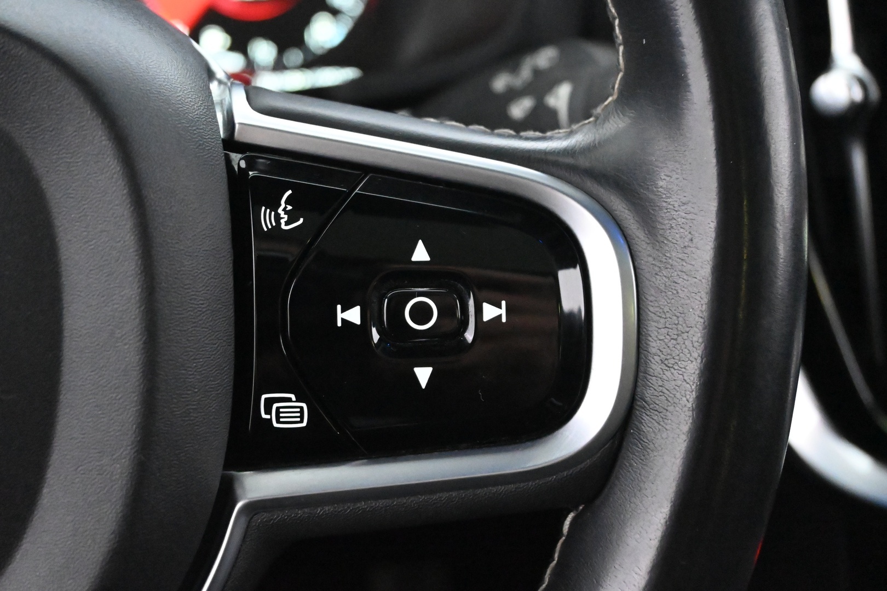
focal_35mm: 56
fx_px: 1367
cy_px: 296
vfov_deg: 24.4
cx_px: 444
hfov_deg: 35.9
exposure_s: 1/30
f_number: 5.3
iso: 12800
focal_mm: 37
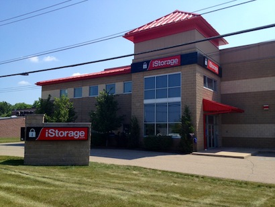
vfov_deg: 40.7
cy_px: 104
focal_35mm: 35
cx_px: 138
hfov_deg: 52.6
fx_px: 278
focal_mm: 4.28
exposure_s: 1/1416
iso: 50
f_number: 2.4
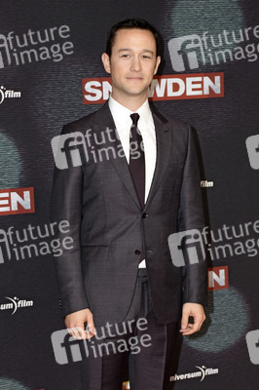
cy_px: 195
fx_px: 649
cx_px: 130
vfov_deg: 33.4
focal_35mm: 60
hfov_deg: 22.6
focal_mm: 40
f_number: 5.6
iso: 400
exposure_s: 1/200
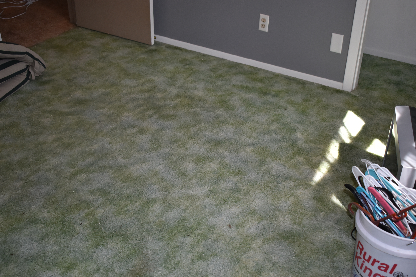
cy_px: 138
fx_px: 520
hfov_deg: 43.6
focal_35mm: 45
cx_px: 208
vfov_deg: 29.9
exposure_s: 1/200
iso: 560
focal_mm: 30
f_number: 4.2
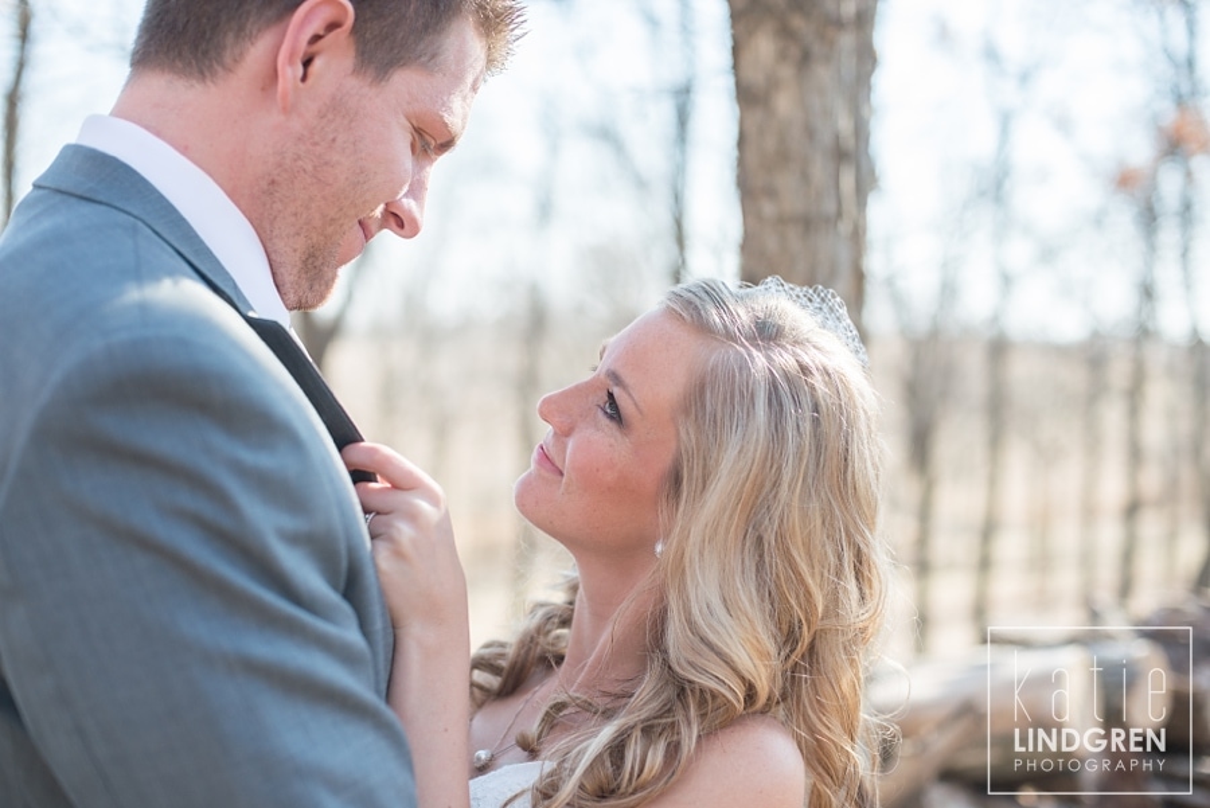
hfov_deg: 39.6
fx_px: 1681
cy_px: 404
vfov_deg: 27.0
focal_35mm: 50
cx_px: 605
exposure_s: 1/2000
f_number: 2.8
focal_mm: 50
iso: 400
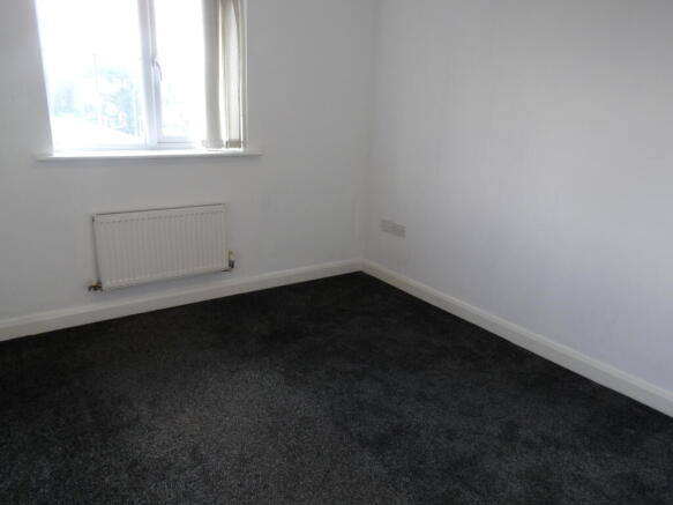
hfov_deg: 71.6
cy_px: 252
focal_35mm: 24
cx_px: 336
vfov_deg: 56.8
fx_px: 467
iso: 151
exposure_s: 1/30
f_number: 4.1
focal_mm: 4.3
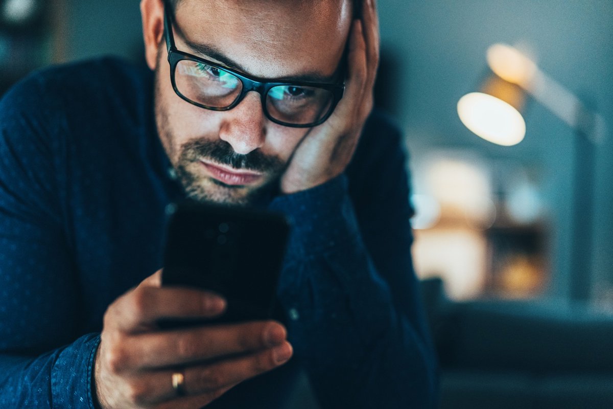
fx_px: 851
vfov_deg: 27.0
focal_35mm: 50
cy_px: 204
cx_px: 306
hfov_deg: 39.6
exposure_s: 1/640
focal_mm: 50
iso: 3200
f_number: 1.4
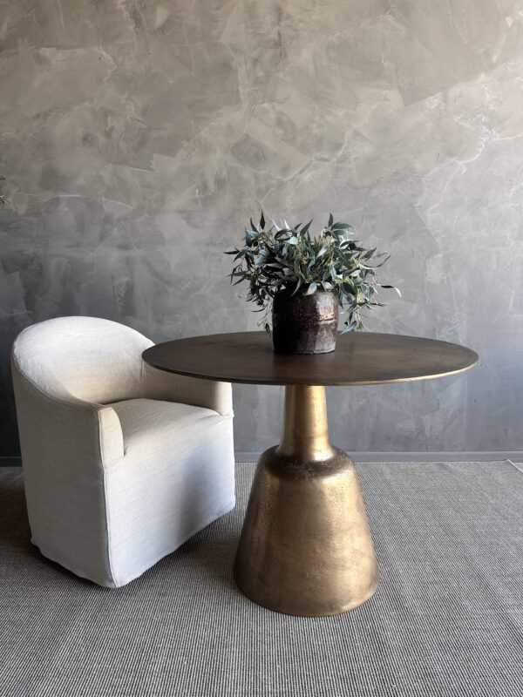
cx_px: 262
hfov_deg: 56.8
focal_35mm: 24
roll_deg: -0.1
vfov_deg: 71.6
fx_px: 483
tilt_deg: -8.9
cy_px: 348
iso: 64
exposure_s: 1/121
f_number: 1.78
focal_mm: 6.86
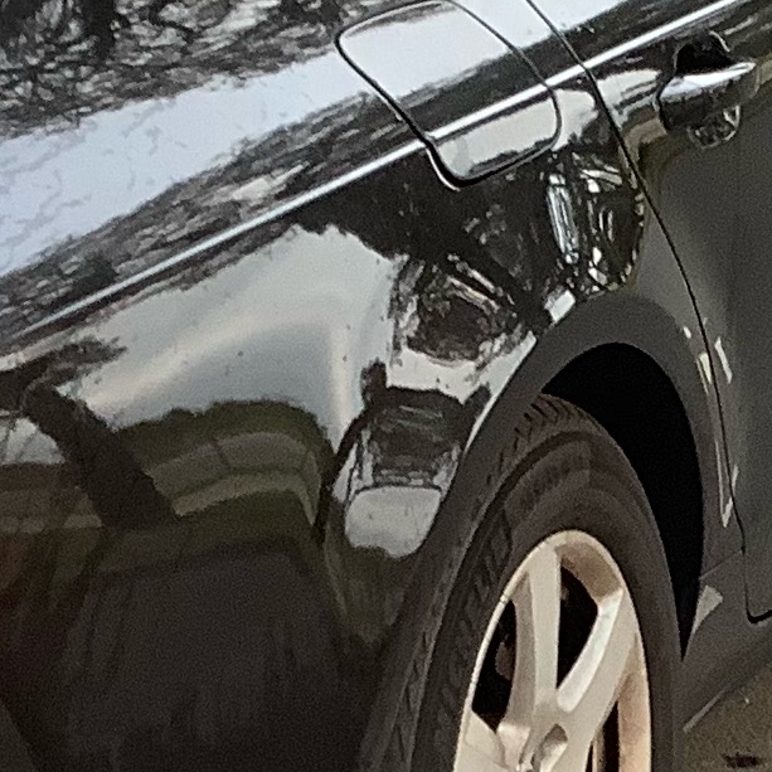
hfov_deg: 11.9
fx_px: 3684
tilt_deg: -18.5
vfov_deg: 11.9
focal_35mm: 146
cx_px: 635
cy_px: 519
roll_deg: -0.2
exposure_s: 1/50
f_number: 2.4
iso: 80
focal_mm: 3.3
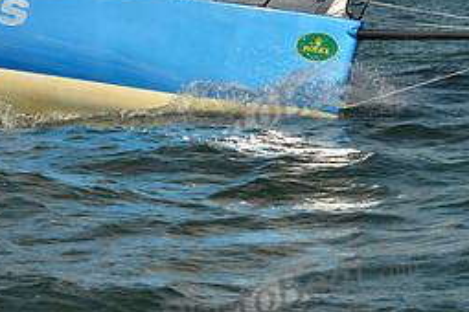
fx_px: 2071
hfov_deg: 12.8
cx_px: 66
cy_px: 36
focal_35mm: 159
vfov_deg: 8.6
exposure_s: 1/1600
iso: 280
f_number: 9
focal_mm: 70
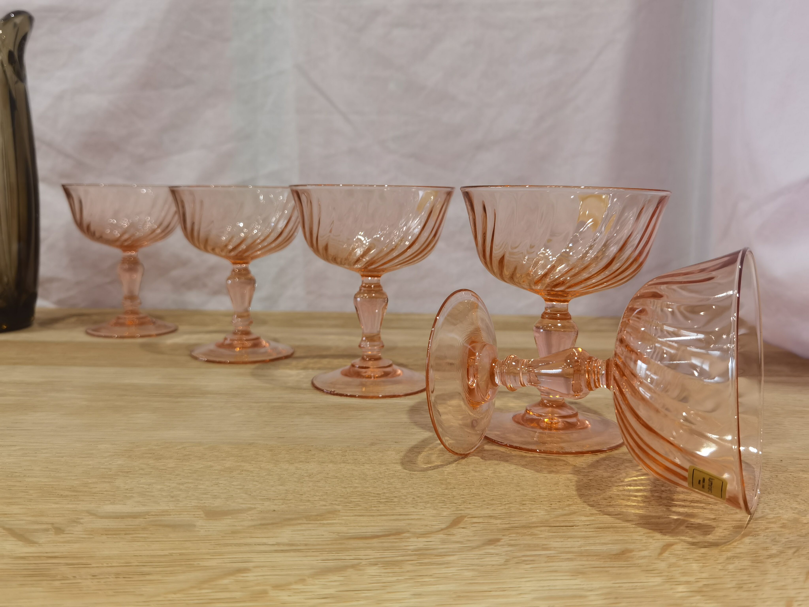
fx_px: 724
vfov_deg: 45.4
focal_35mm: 31
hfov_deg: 58.4
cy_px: 304
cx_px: 404
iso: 100
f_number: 1.9
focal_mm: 6.71
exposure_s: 1/50
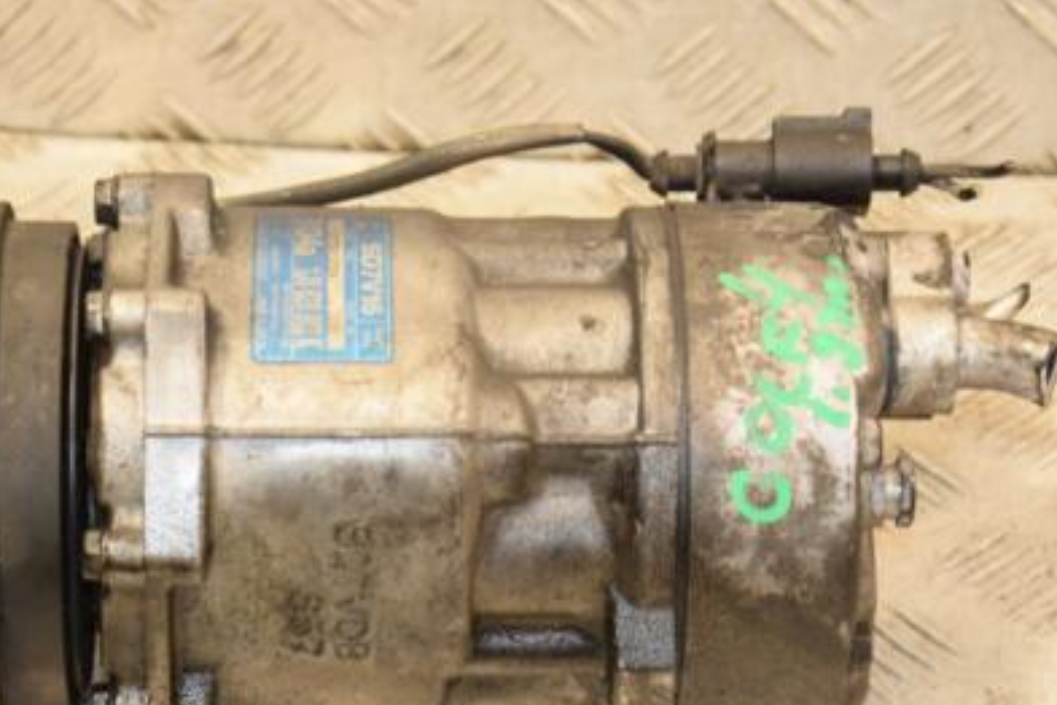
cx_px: 409
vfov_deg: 9.1
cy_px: 449
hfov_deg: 13.6
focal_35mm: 151
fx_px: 4433
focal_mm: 66
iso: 800
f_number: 5.3
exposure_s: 1/100
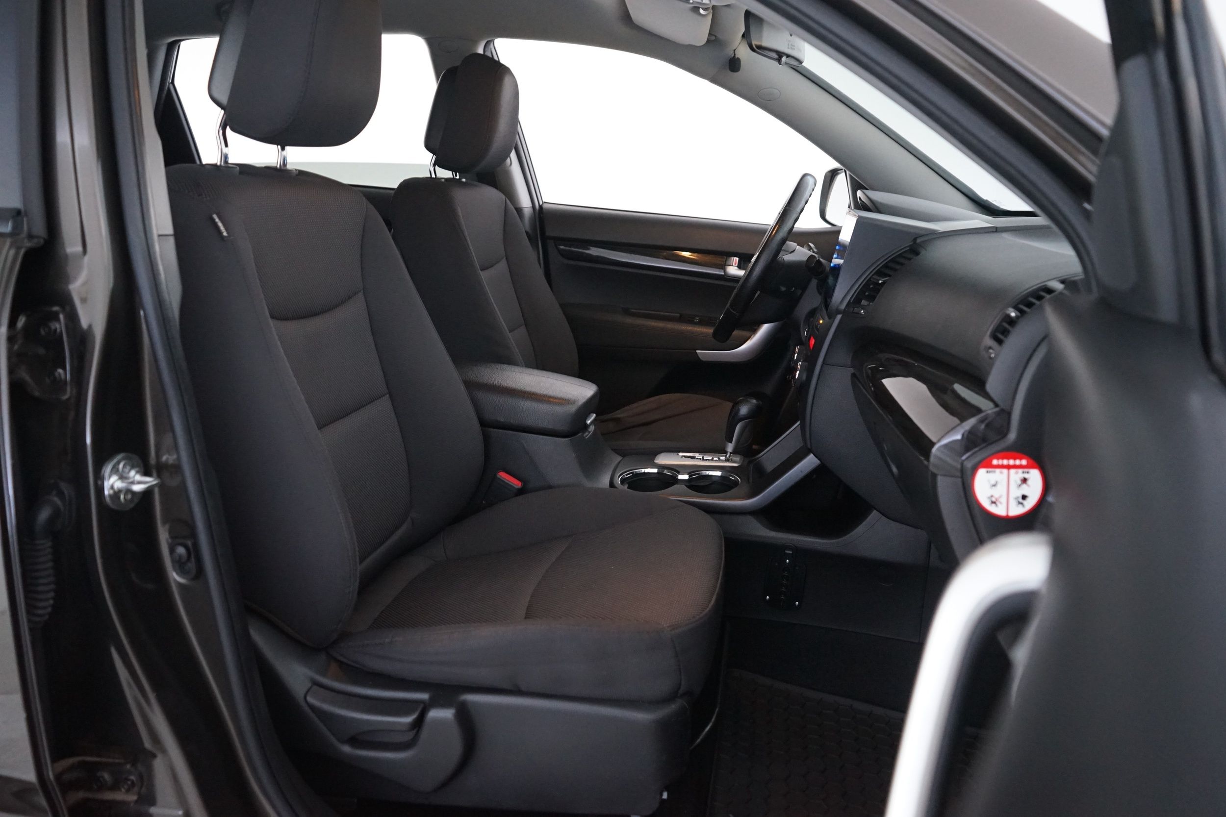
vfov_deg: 46.4
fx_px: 954
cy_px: 408
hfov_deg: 65.5
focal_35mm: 28
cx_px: 613
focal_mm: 28
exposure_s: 1/10
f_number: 5
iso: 4000
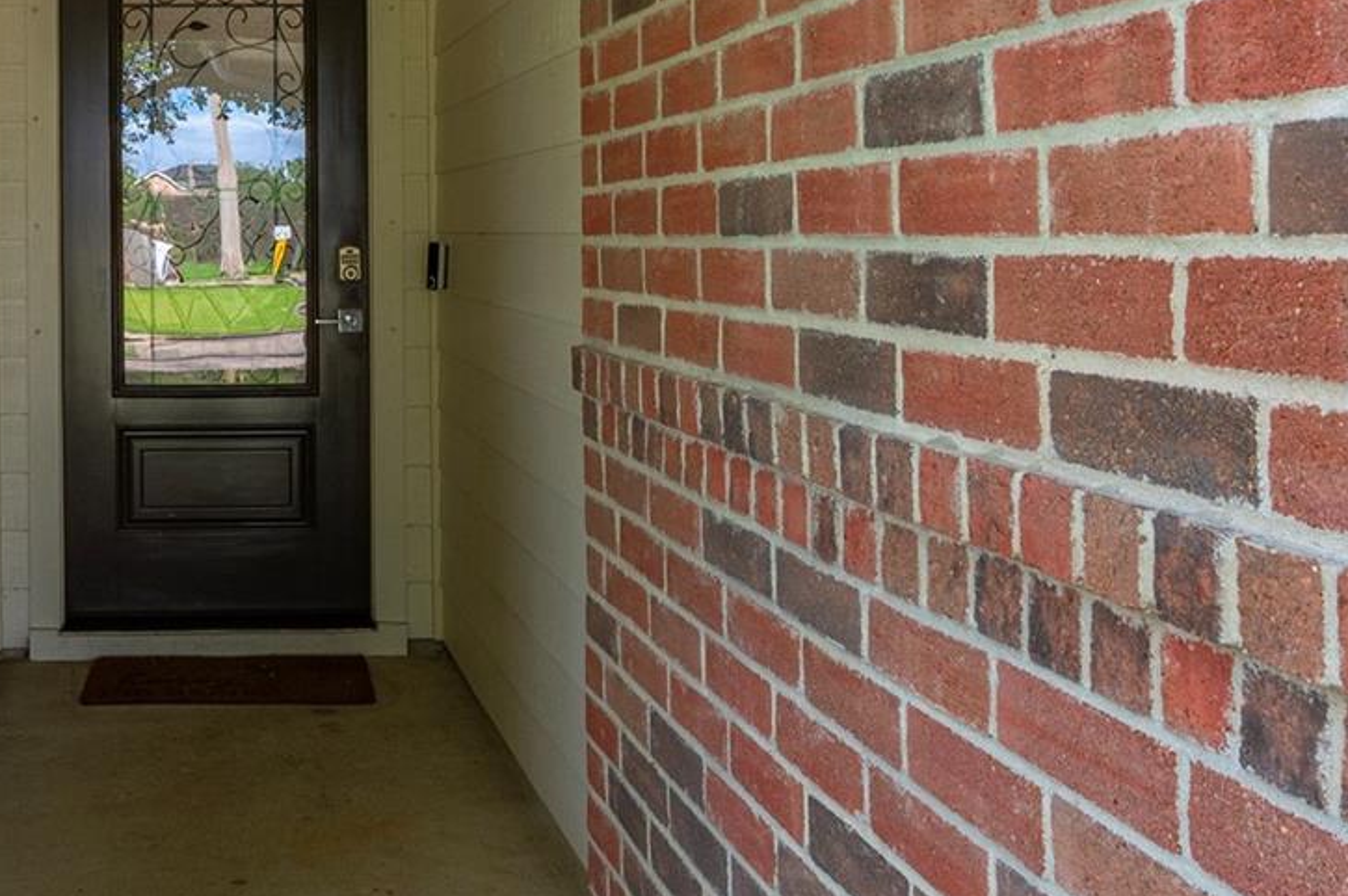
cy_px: 266
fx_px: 1796
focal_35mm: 48
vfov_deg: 27.8
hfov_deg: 39.1
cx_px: 221
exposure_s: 1/60
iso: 125
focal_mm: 17
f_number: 9
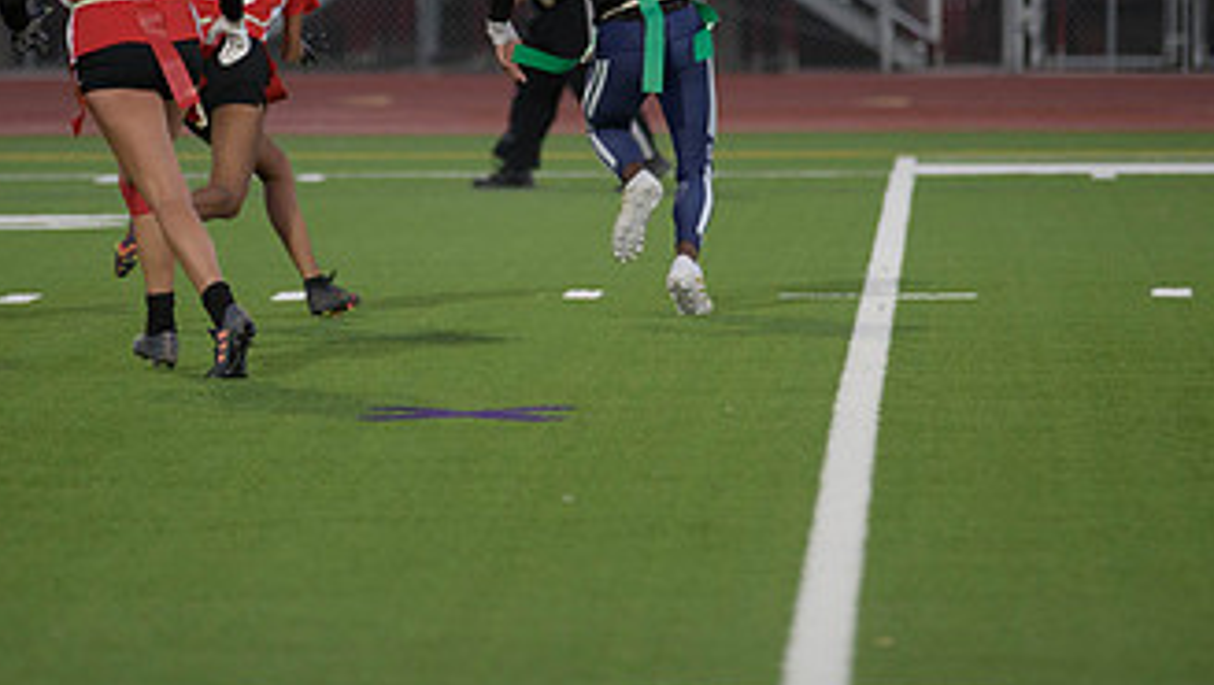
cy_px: 20
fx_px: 10726
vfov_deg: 3.7
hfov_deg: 6.5
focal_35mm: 333
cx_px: 540
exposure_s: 1/640
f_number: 2.8
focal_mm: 180
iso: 1000
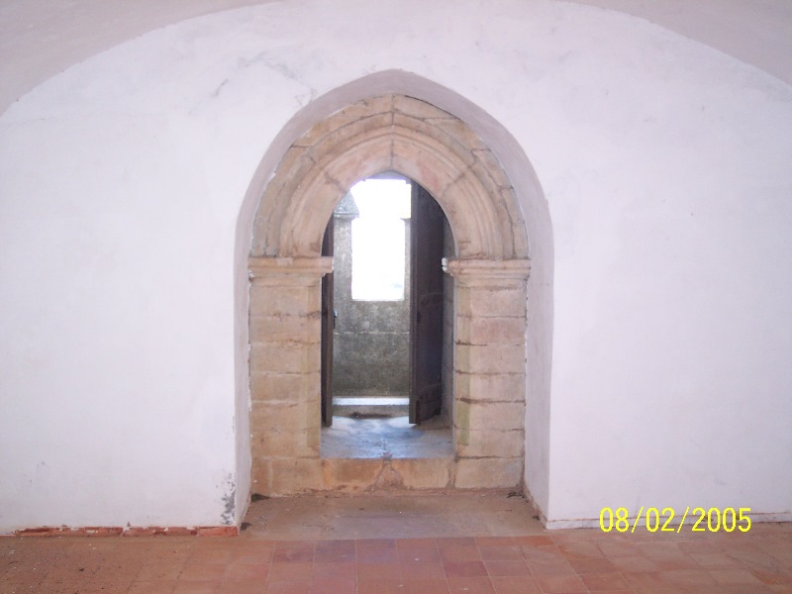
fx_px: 869
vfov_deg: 37.7
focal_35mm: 38
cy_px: 297
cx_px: 396
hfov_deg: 49.0
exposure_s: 1/30
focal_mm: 8
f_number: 2.8
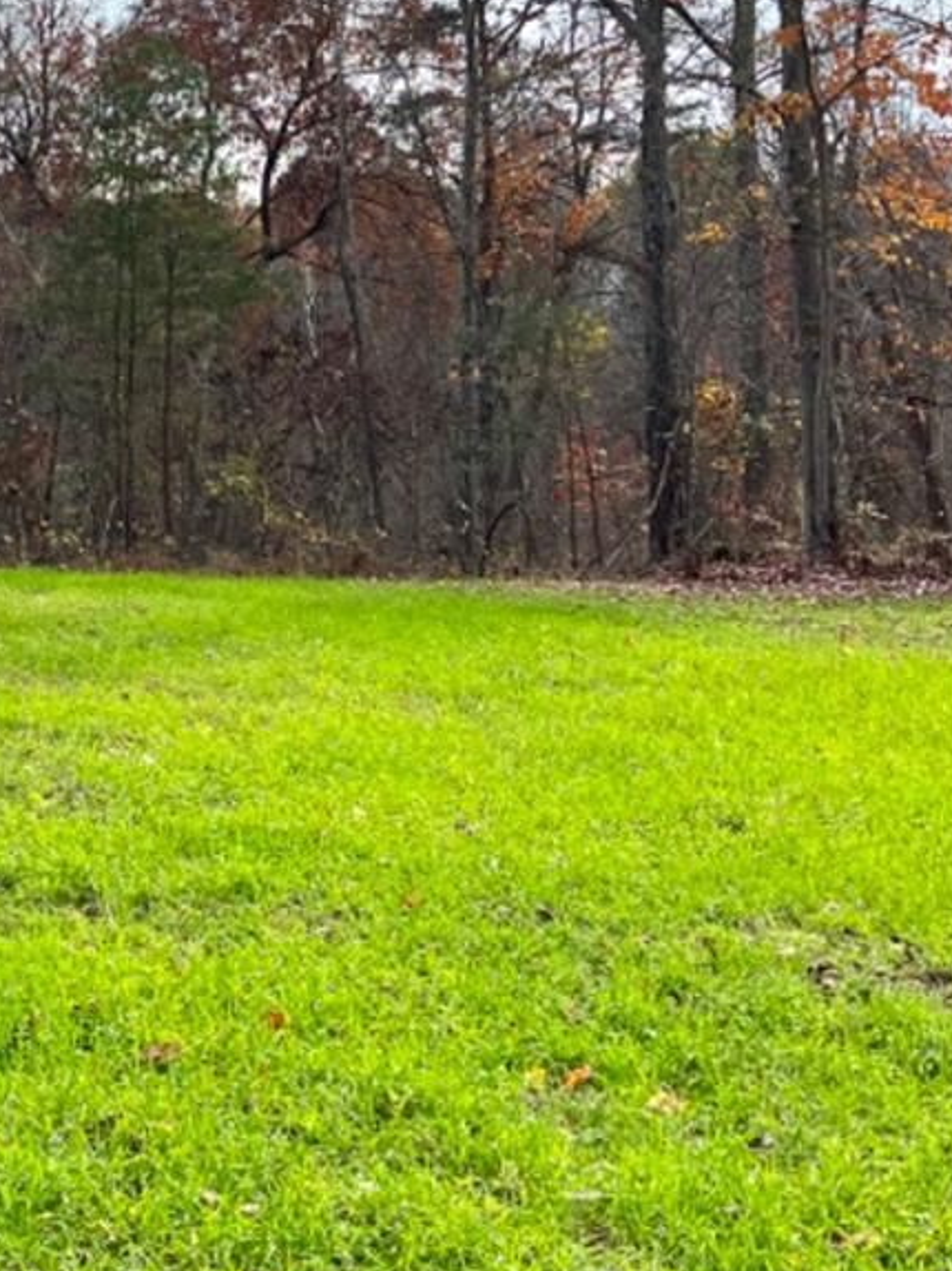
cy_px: 301
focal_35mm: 68
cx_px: 205
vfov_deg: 28.1
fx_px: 2495
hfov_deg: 21.4
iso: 50
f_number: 1.5
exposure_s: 1/5076
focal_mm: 5.7
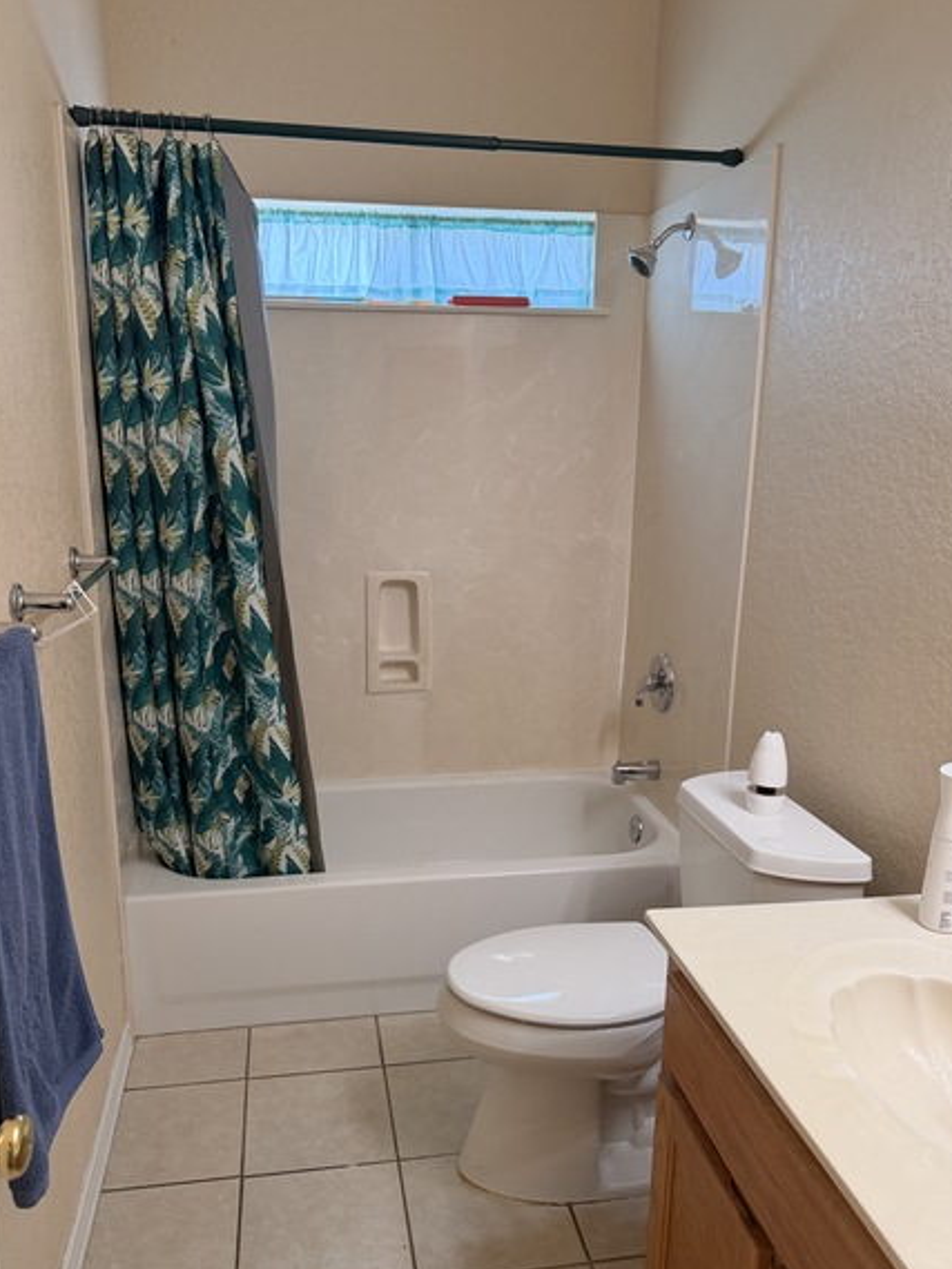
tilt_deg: -14.6
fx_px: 990
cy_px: 671
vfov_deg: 65.3
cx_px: 450
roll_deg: -0.8
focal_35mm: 27
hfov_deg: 51.3
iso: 250
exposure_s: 1/120
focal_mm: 6.76
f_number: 1.78
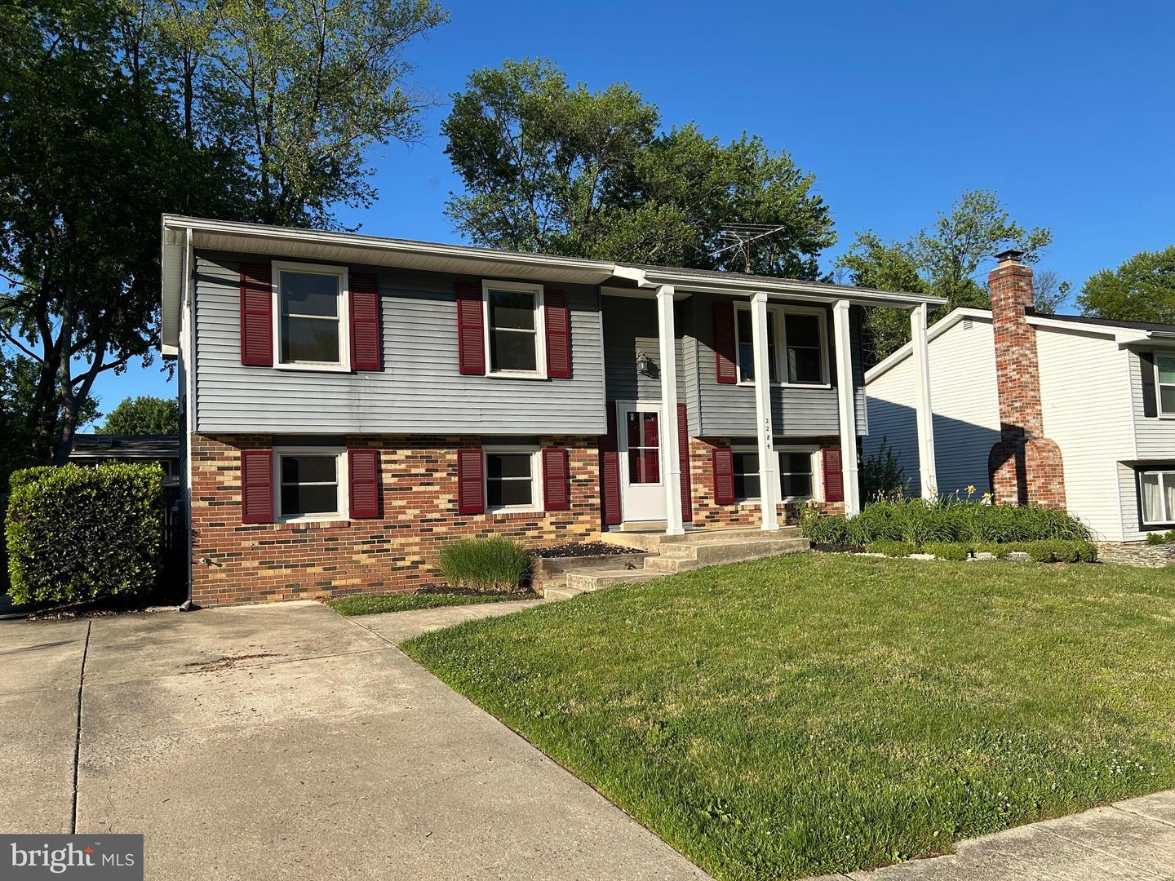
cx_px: 588
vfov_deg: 53.1
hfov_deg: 67.3
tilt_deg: +4.5
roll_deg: +2.4
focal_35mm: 26
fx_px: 883
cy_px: 440
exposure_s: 1/3356
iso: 50
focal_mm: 5.7
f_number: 1.5
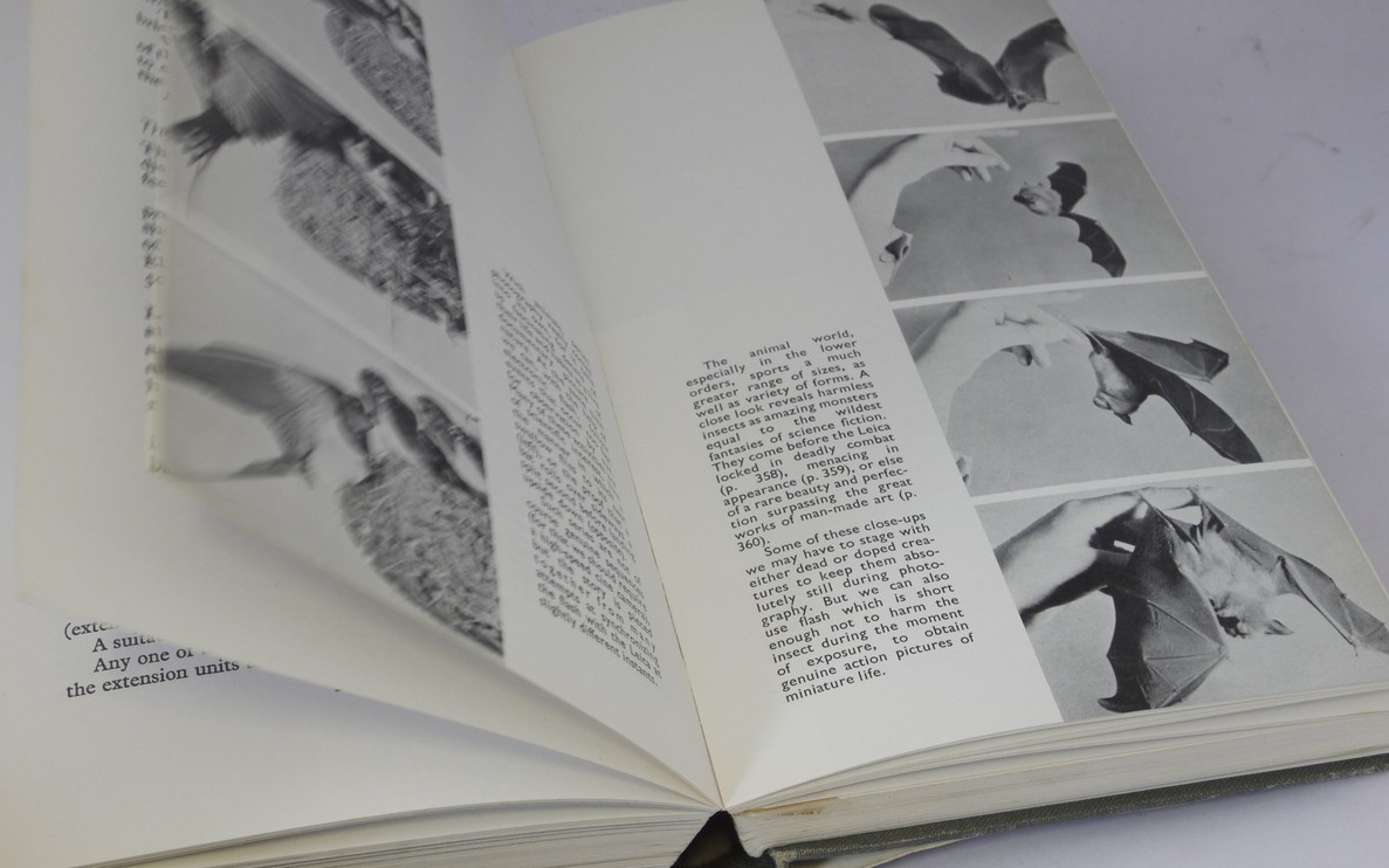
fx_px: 2271
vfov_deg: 21.6
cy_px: 421
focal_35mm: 60
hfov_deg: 34.0
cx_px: 695
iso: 400
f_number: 10
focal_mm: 28
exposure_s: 1/13
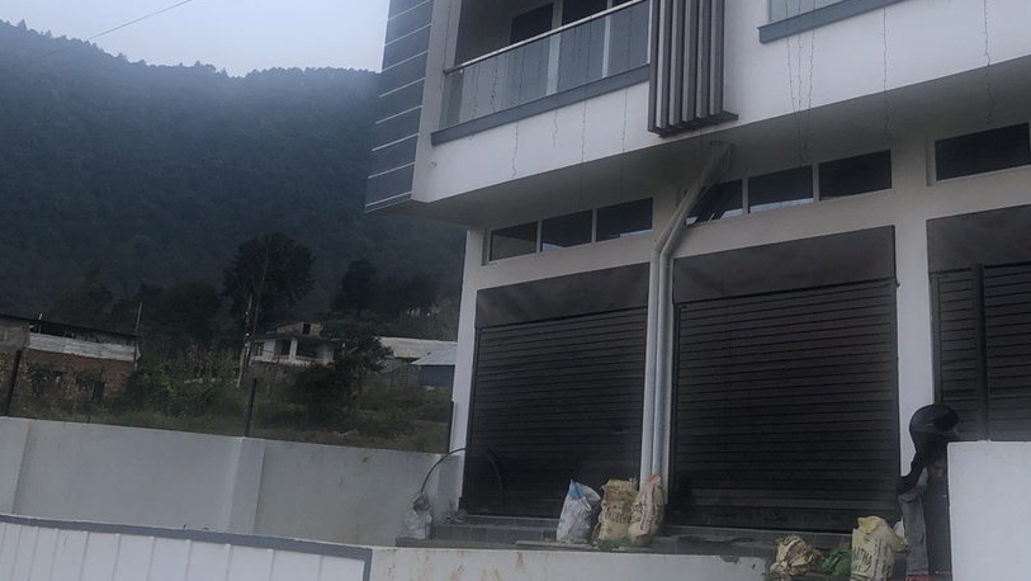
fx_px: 1313
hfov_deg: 42.7
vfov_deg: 24.1
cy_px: 27
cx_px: 620
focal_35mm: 48
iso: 20
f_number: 1.8
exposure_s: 1/302
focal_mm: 3.99
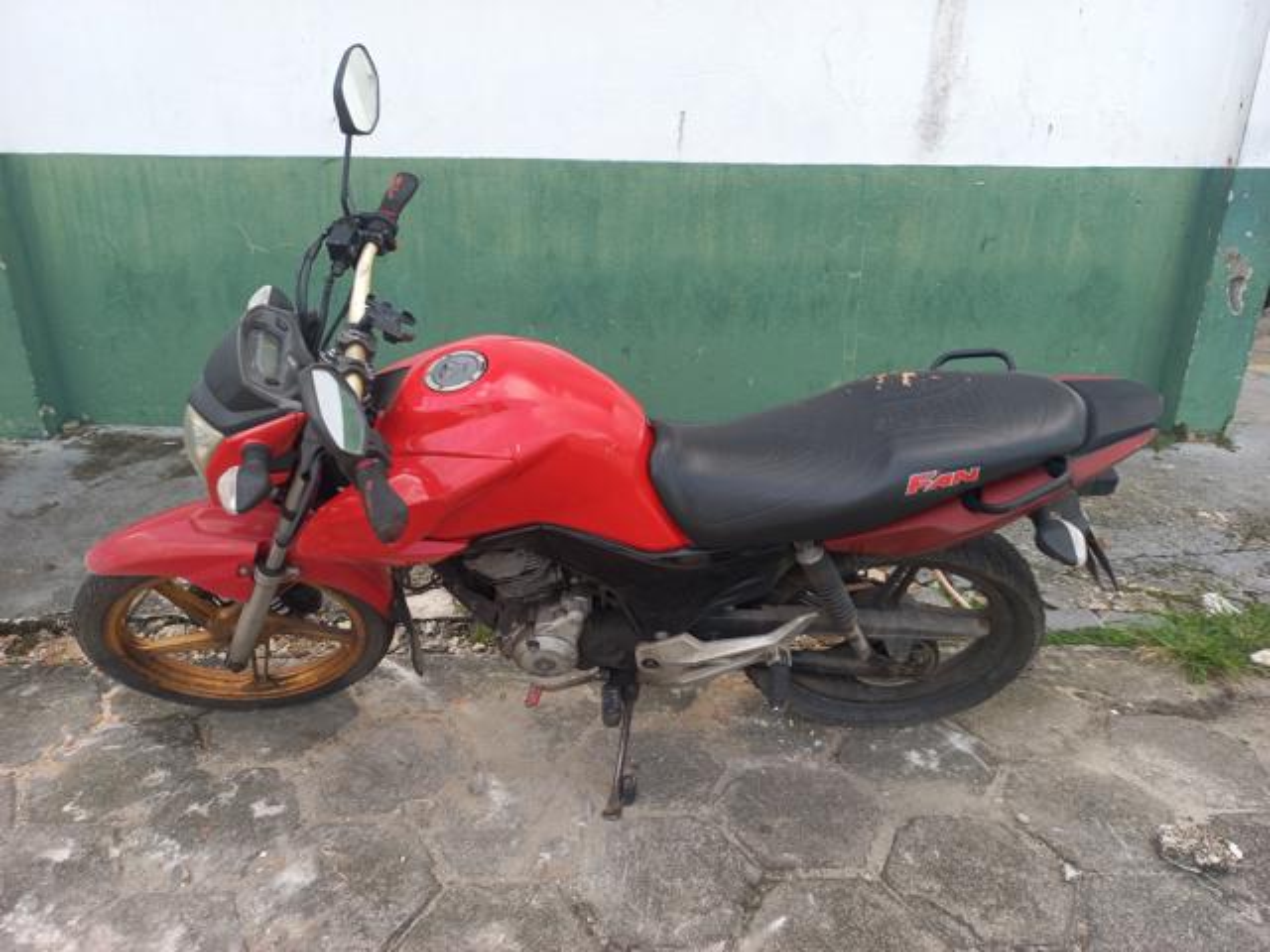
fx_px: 917
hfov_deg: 69.4
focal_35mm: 25
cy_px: 476
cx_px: 635
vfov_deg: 54.9
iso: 25
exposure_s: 1/133
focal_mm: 4.6
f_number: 1.8
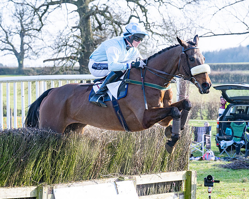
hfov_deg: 11.8
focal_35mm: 163
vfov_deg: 9.4
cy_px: 127
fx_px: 1204
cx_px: 188
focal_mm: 70
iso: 160
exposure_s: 1/1000
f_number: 4
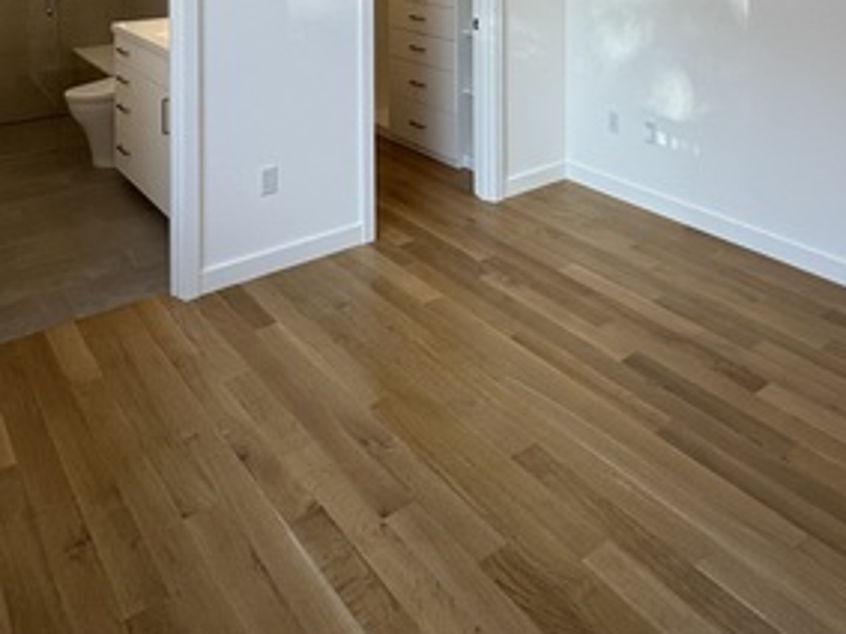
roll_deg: -0.3
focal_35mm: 33
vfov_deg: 35.0
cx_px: 468
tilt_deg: +0.5
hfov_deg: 55.3
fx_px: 806
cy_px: -108
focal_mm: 2.22
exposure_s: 1/120
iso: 50
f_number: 2.2
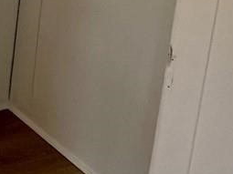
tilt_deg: -11.1
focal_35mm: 88
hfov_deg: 18.1
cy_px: -107
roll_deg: -1.6
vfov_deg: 15.2
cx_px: -177
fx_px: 592
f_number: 2.2
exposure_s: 1/99
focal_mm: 2.22
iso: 100
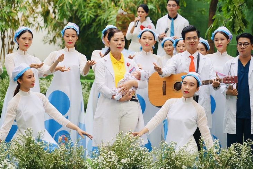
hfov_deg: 13.3
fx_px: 1083
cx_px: 126
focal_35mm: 154
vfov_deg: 8.9
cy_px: 84
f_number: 6.3
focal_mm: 154
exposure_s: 1/160
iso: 1000
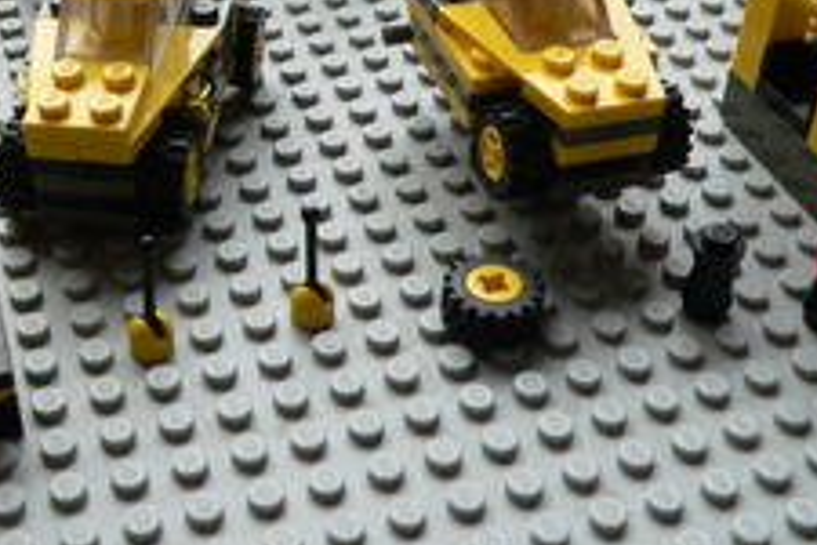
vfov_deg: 22.5
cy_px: 178
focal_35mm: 60
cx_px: 294
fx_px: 1362
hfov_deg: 33.2
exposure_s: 1/160
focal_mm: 6
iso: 400
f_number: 4
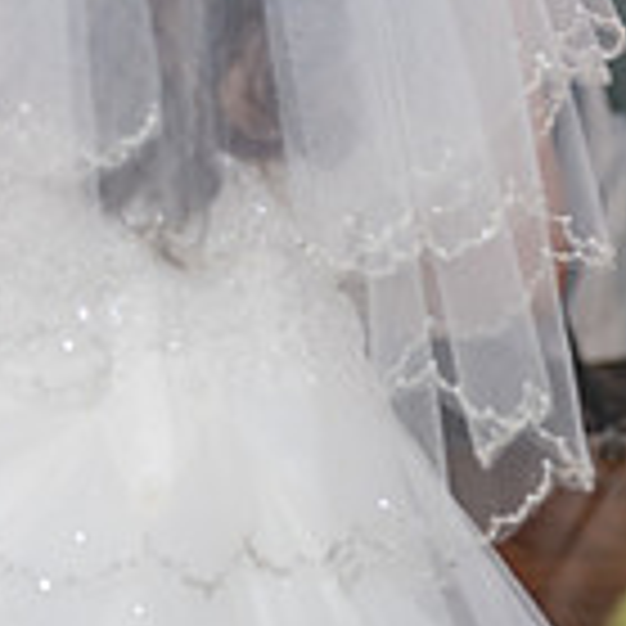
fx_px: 3621
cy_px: -146
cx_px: -86
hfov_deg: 9.8
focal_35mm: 177
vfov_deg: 9.7
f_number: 3.5
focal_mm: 50
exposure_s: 1/125
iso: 1600
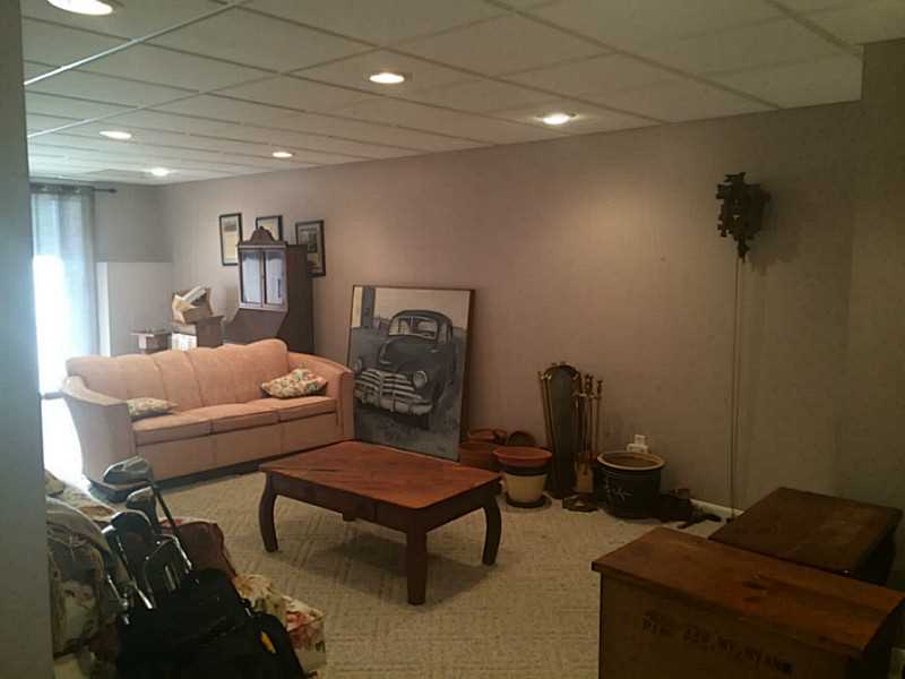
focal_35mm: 29
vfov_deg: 48.2
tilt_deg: -7.3
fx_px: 758
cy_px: 340
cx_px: 452
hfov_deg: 61.7
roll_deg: +0.8
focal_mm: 4.15
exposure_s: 1/30
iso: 125
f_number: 2.2
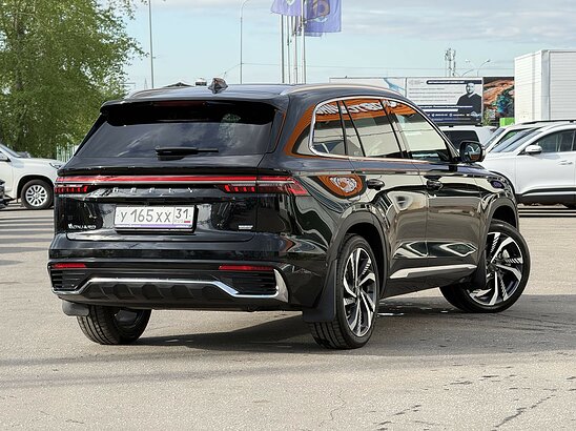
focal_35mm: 120
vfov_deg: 12.3
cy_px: 216
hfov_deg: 16.4
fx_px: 1995
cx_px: 288
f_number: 2.8
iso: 64
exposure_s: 1/258
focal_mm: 15.66
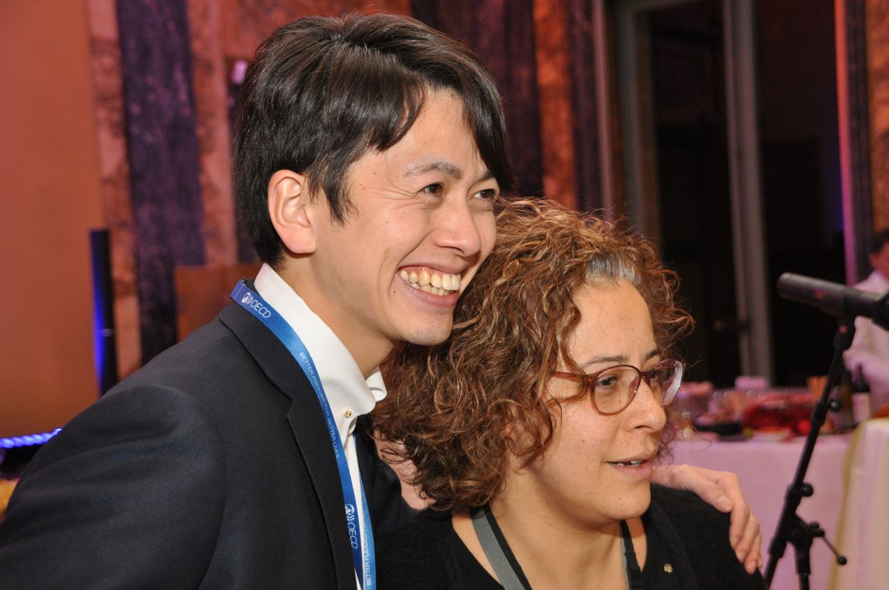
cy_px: 295
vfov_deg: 18.1
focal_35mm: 75
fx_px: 1850
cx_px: 444
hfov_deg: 27.0
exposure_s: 1/60
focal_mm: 50
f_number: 4.8
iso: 800
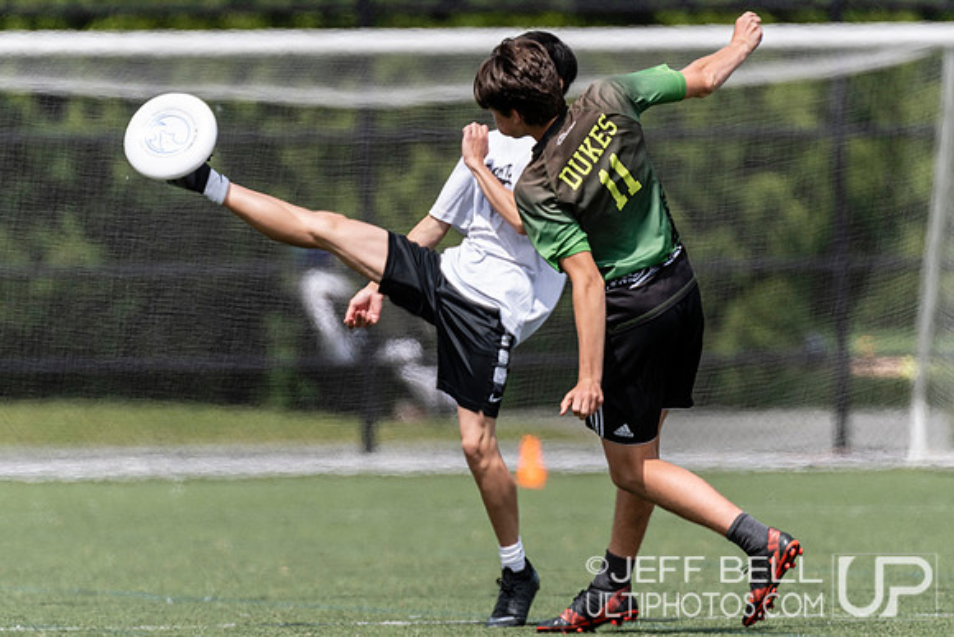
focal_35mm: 698
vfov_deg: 2.0
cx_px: 517
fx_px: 18496
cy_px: 311
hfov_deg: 3.0
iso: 160
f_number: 4
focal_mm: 400
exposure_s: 1/1600
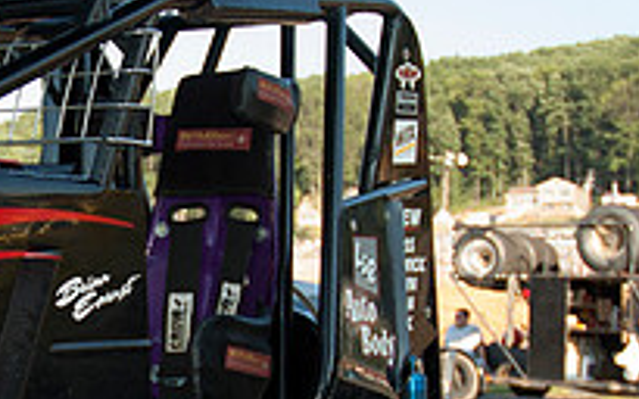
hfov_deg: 25.6
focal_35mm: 78
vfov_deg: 16.6
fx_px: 1358
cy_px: 334
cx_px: 59
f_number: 3.5
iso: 200
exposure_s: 1/400
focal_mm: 18
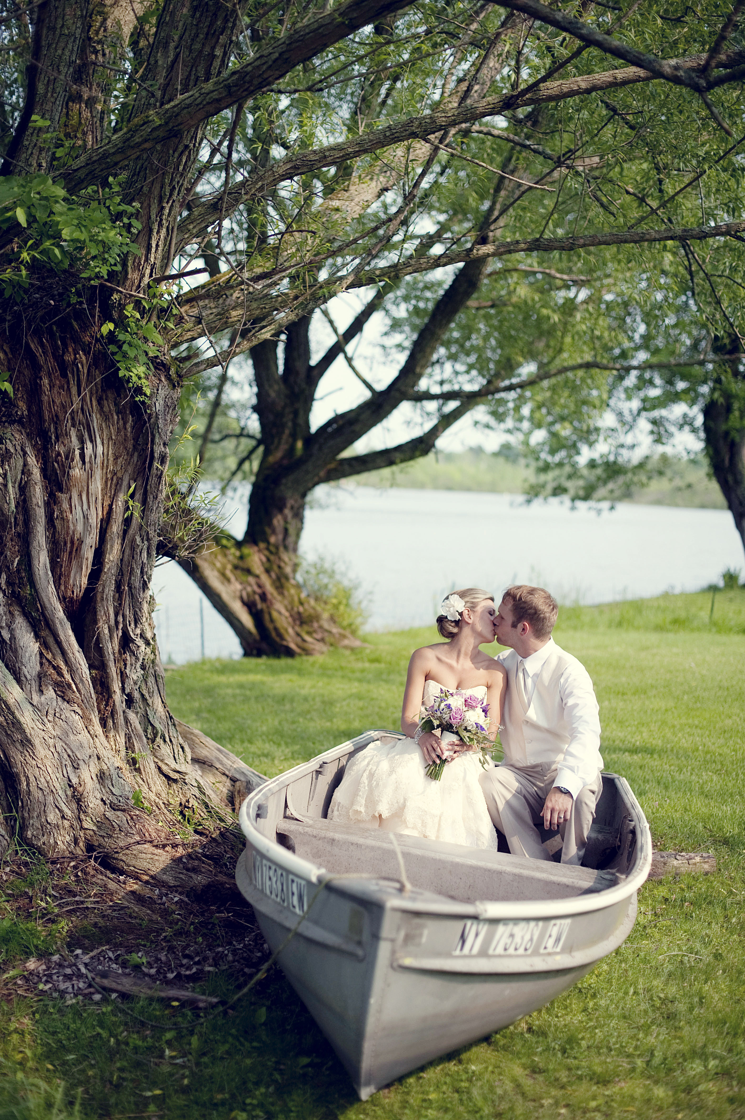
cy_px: 560
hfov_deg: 27.0
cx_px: 372
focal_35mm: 50
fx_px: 1554
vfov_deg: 39.6
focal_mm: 50
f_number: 2
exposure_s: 1/4000
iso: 200
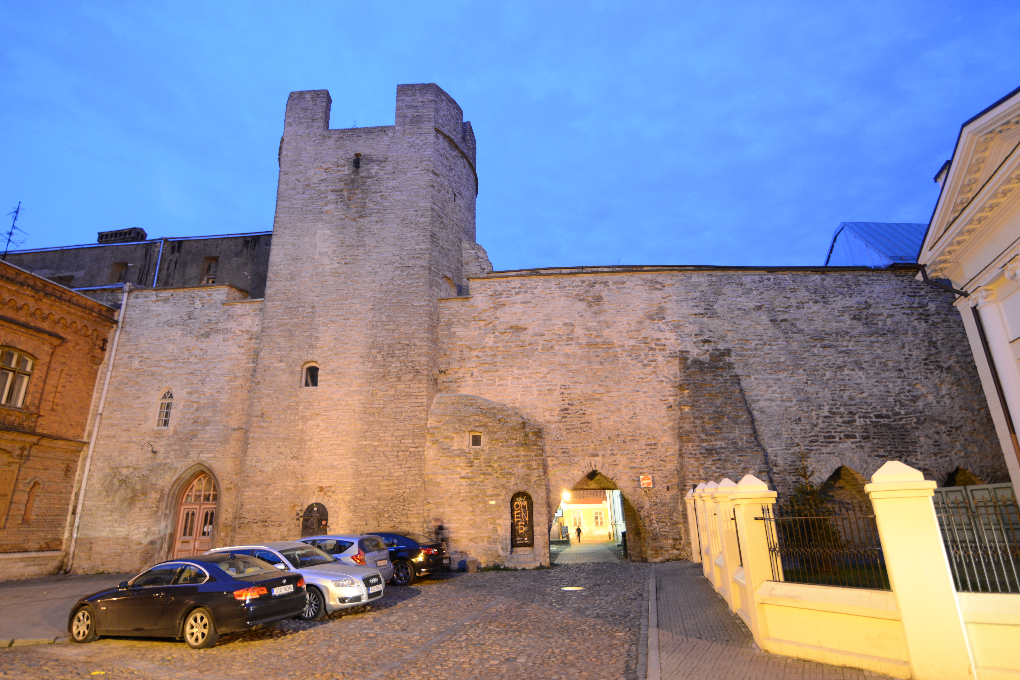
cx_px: 510
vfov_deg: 61.9
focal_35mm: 20
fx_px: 567
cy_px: 340
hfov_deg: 84.0
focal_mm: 20
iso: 1250
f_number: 2.8
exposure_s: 1/4
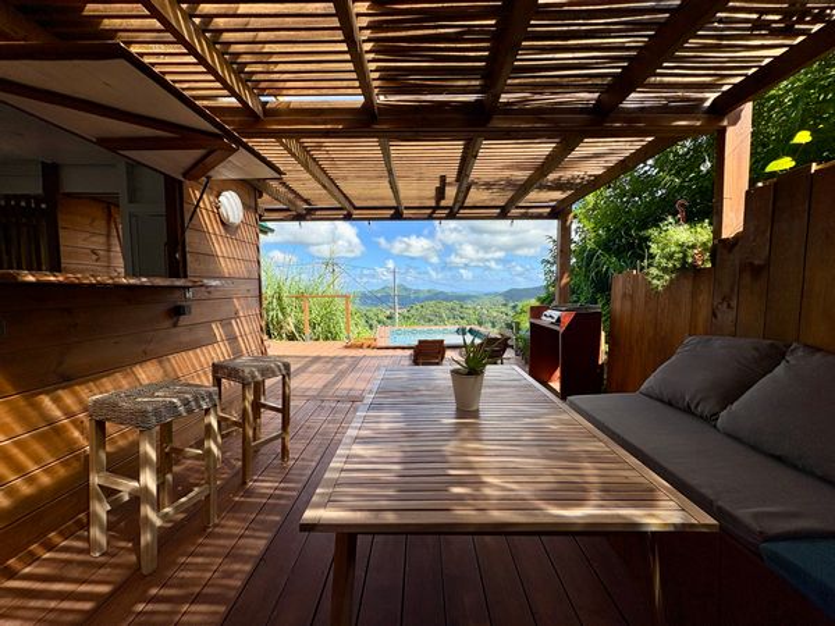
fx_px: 338
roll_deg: +0.9
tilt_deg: -2.2
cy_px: 313
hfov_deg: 102.1
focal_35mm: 14
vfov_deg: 85.7
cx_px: 418
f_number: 2.2
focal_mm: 2.22
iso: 50
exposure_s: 1/1477
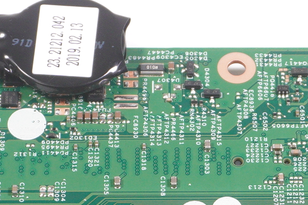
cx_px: 216
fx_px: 1838
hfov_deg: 9.6
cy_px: 355
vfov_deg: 6.3
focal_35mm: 215
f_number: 6.3
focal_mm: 28
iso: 640
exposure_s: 1/125
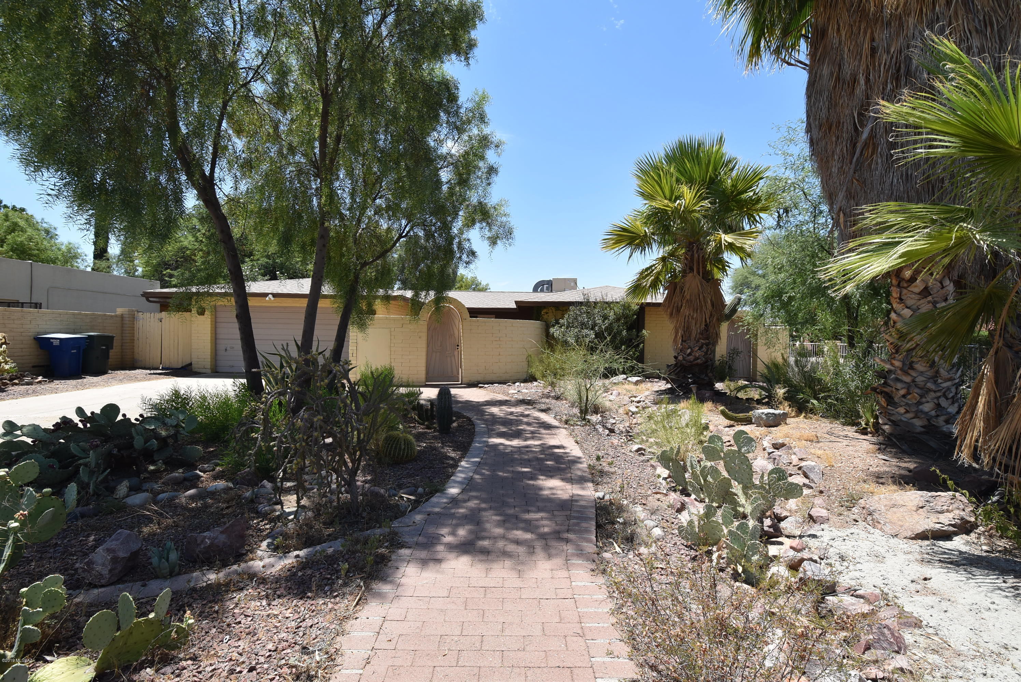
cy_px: 341
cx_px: 510
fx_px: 426
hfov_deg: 100.3
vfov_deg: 77.4
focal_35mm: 15
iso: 200
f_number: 8
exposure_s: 1/320
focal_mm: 10
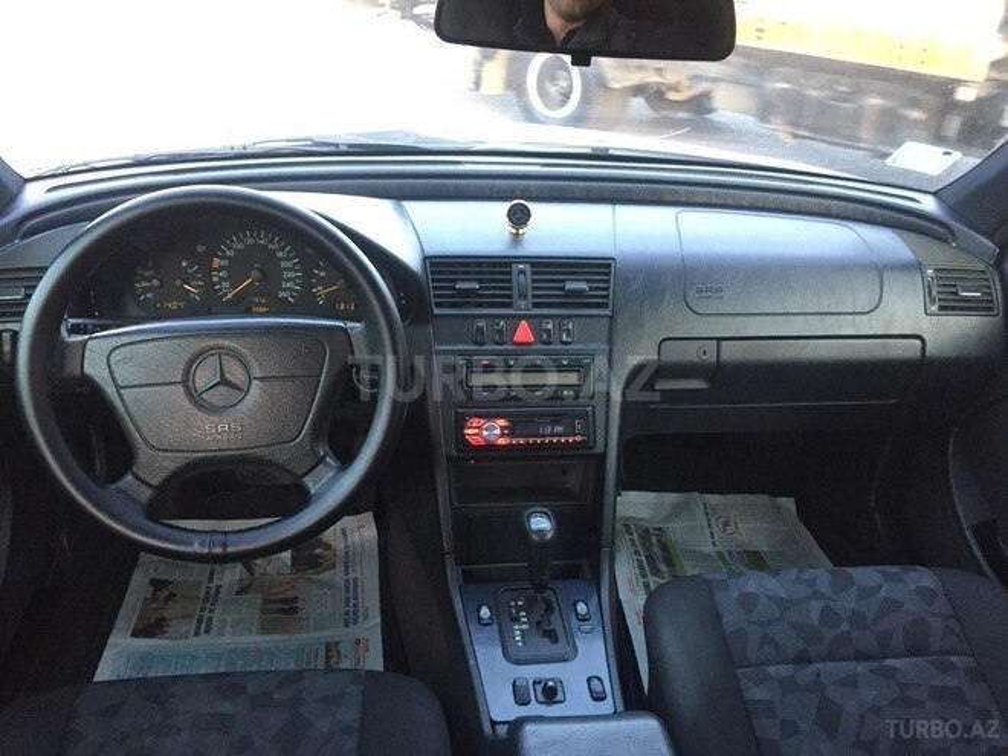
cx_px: 504
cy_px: 378
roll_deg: -2.5
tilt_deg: -27.3
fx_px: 844
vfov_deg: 48.2
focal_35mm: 29
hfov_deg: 61.7
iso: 250
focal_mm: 4.15
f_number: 2.2
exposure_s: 1/33
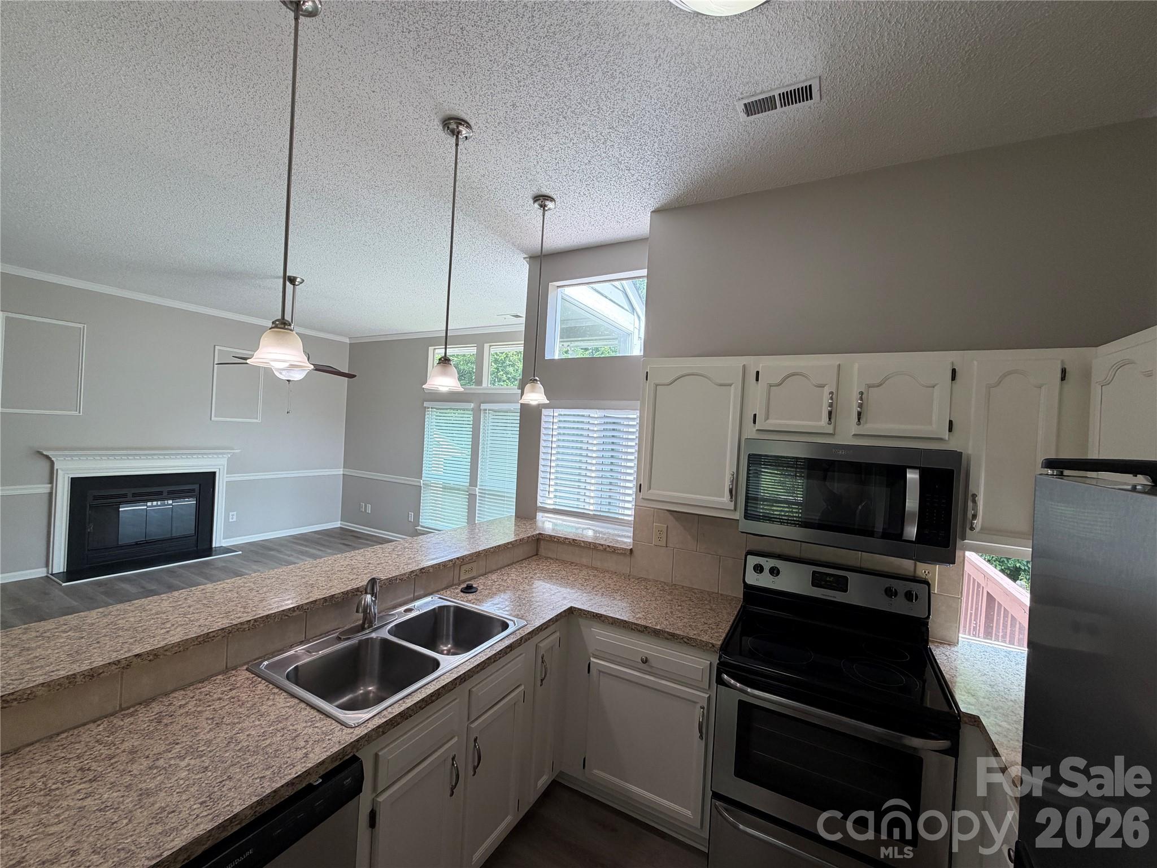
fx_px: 468
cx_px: 578
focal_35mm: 14
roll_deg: -2.3
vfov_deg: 85.7
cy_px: 434
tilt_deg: -0.1
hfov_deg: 102.1
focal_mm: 2.22
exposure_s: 1/120
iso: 64
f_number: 2.2
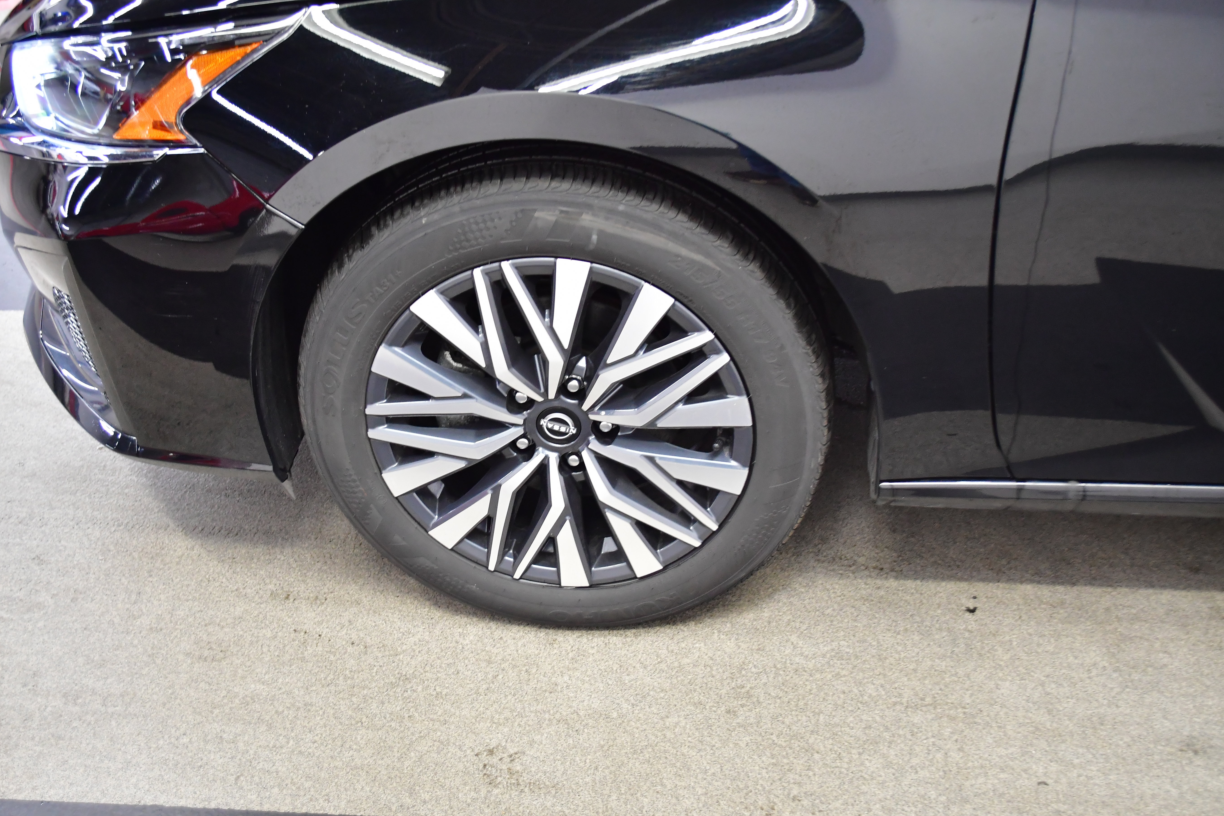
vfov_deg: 33.4
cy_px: 402
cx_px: 597
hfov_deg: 48.5
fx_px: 1360
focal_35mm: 40
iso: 1600
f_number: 4.2
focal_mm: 26
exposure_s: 1/40
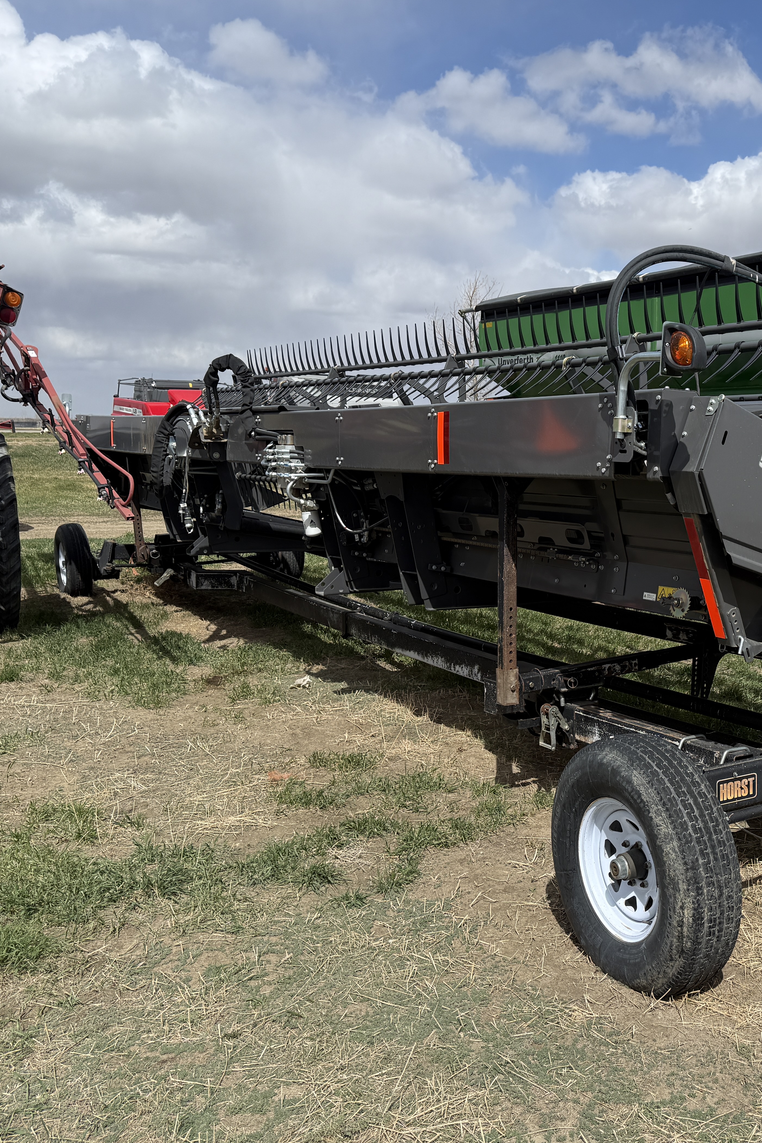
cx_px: 625
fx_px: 1079
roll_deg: -0.1
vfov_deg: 55.8
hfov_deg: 37.3
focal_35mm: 34
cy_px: 563
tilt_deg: -6.6
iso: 80
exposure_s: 1/6173
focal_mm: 6.76
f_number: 1.78
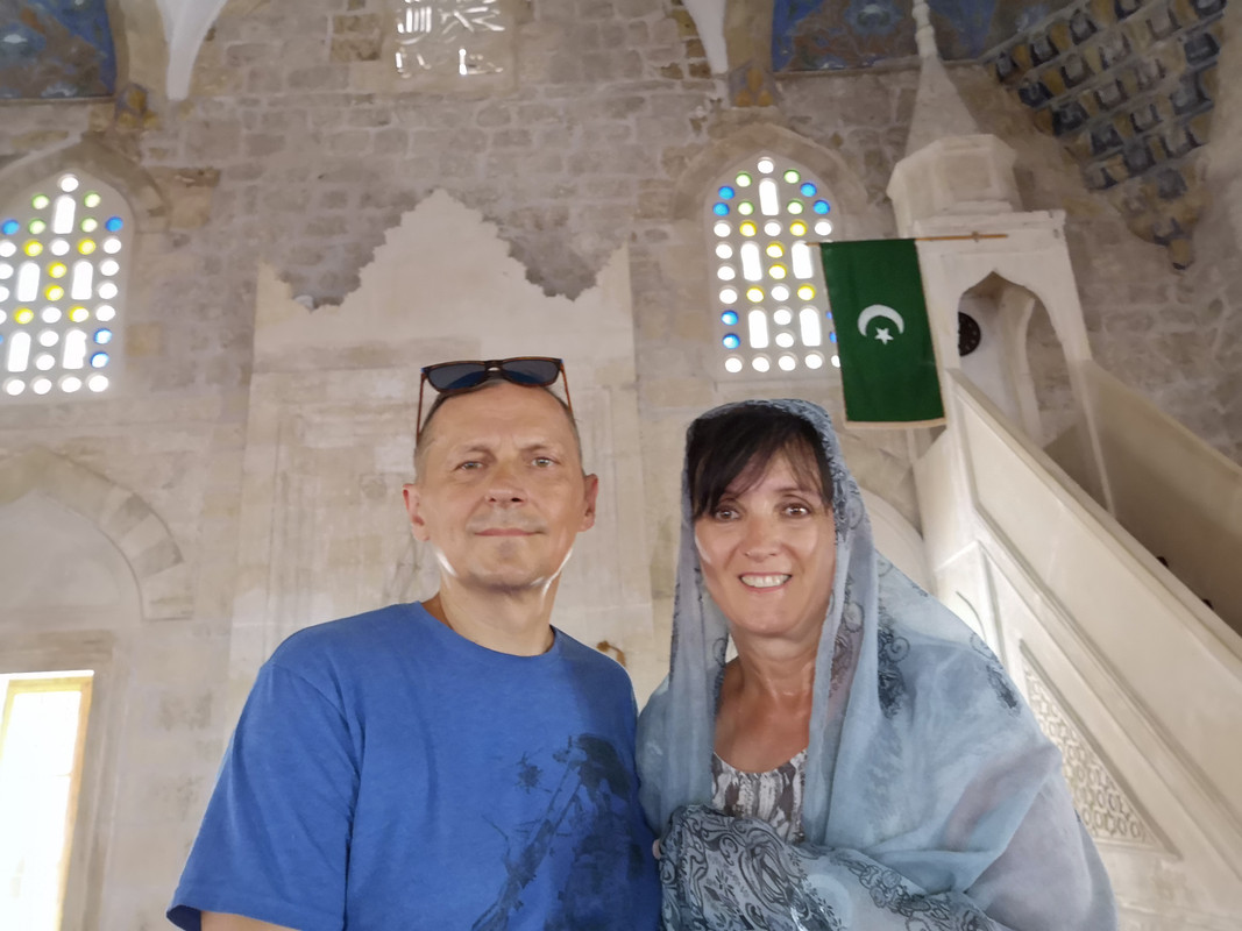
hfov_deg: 67.3
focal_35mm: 26
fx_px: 933
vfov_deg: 53.1
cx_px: 621
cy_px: 466
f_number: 2
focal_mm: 3.36
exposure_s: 1/33.3
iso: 320
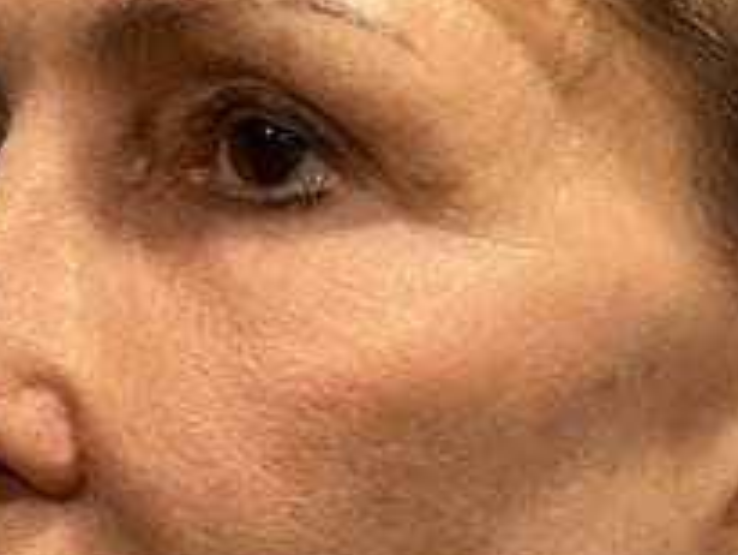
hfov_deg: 17.4
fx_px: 2411
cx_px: 454
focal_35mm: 113
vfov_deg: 13.1
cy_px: 321
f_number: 1.8
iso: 100
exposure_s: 1/60
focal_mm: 3
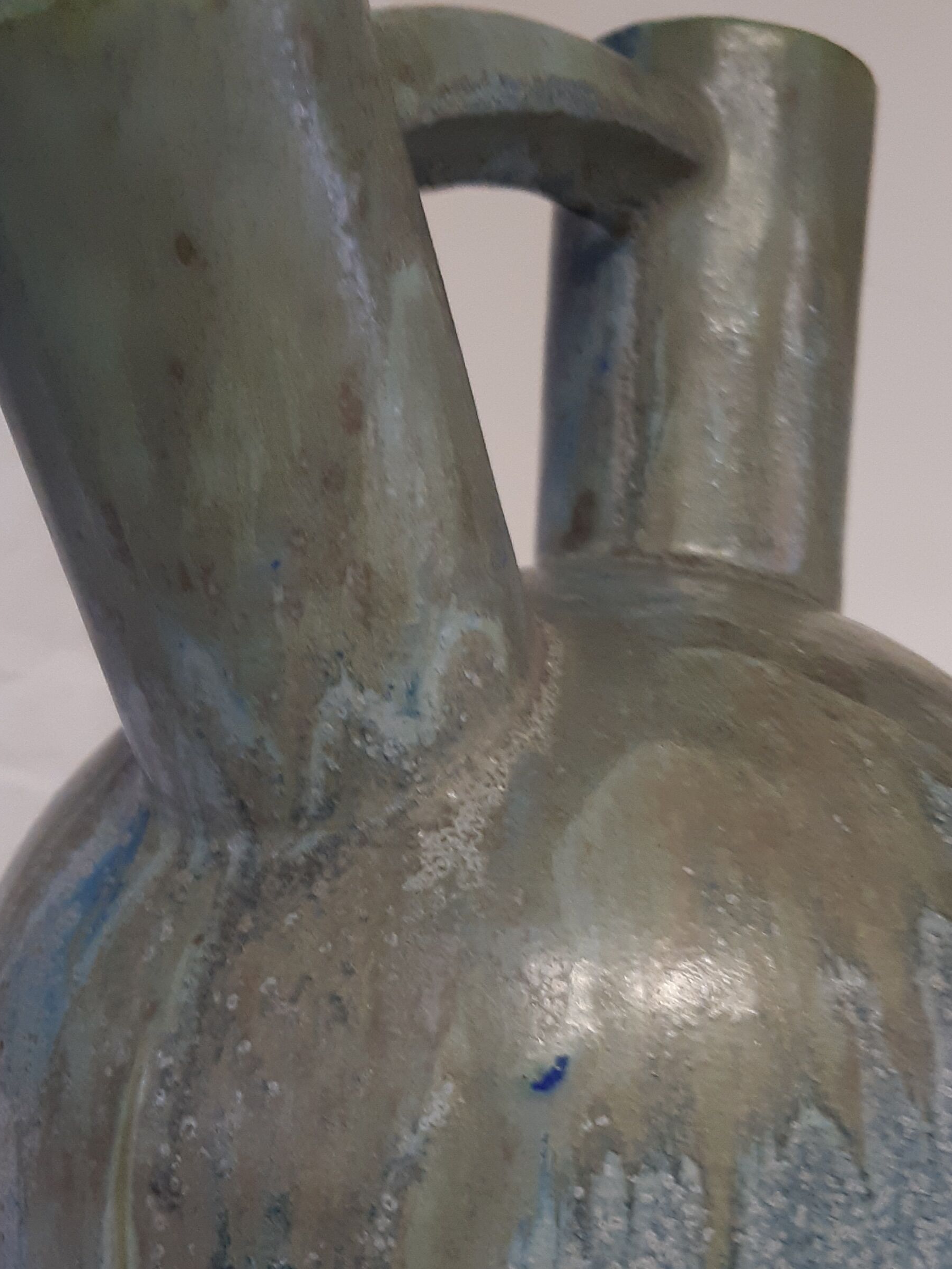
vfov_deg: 38.0
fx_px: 1833
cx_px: 682
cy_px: 771
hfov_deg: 28.8
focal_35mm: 50
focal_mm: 3.92
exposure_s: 1/50
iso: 200
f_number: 1.7
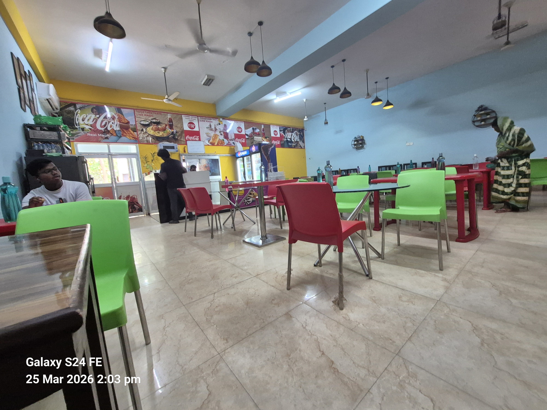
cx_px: 274
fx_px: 205
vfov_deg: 89.9
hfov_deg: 106.2
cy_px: 205
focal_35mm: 13
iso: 640
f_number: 2.2
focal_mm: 1.74
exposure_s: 1/50
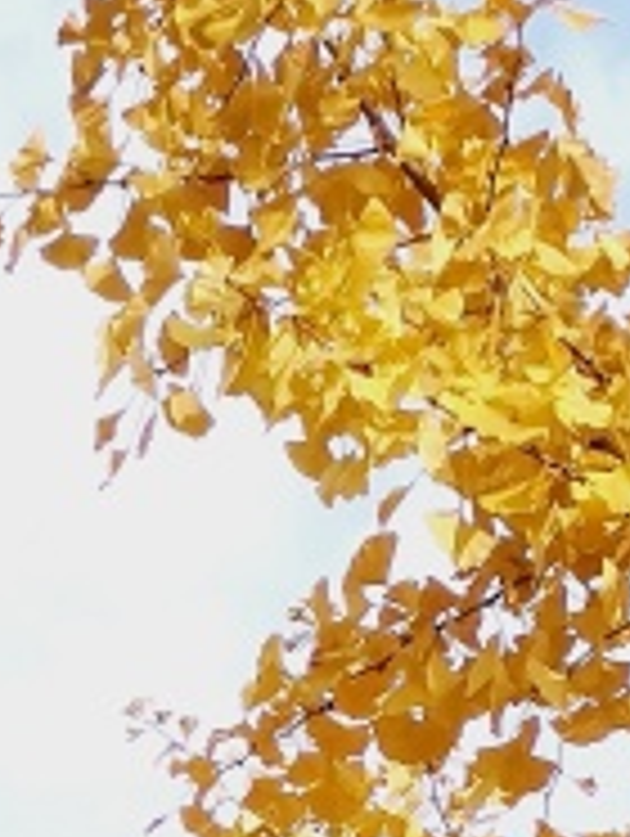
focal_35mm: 174
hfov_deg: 8.6
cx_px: 351
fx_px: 4213
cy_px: 2344
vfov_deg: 9.4
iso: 50
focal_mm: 5.58
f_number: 1.8
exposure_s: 1/894
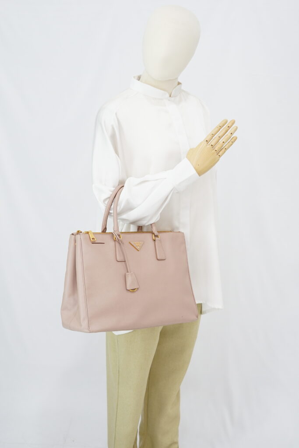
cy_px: 224
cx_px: 150
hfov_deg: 27.0
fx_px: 623
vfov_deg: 39.6
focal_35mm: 50
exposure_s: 1/6
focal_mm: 50
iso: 640
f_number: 6.3
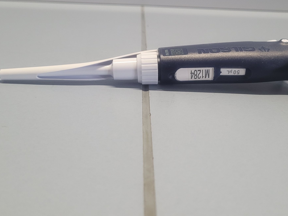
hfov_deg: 51.3
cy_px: 101
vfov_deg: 39.6
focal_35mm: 36
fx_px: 299
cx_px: 156
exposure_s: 1/50
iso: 320
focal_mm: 5.4
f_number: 1.8
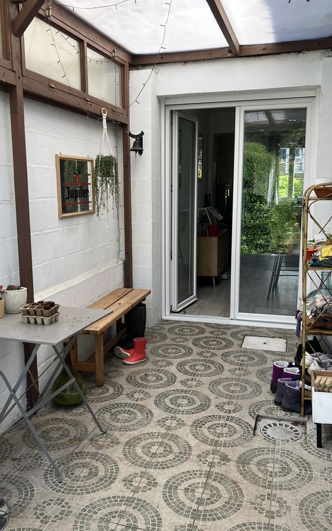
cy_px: 279
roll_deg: +0.6
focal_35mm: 33
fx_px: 478
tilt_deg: -9.3
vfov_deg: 58.1
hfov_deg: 38.3
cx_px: 145
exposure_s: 1/258
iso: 32
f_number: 1.8
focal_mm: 3.99
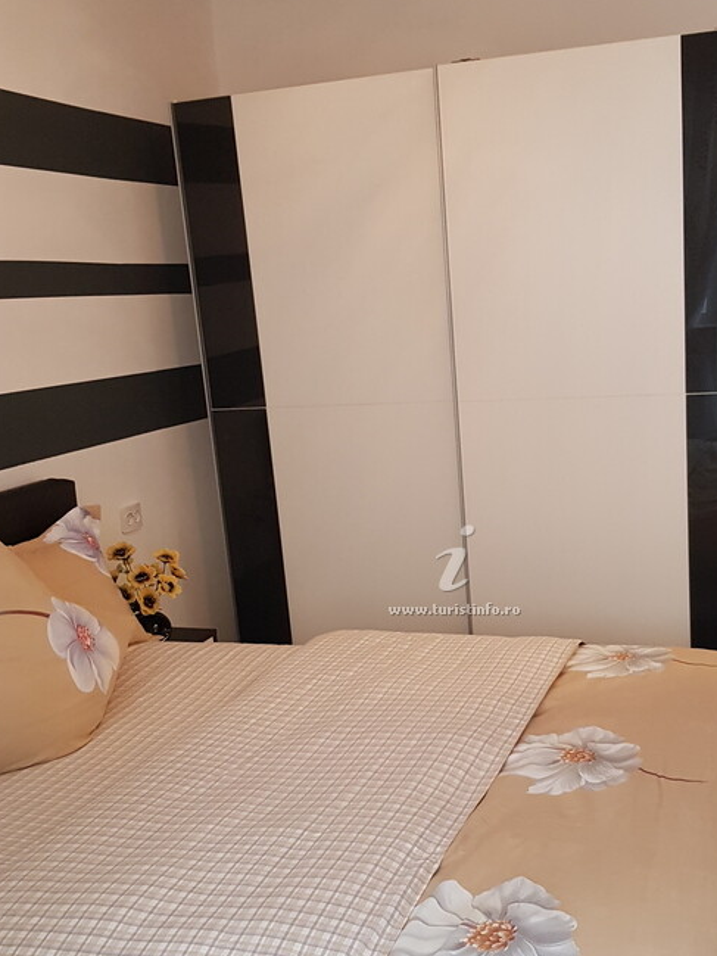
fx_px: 1132
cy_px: 544
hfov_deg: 35.0
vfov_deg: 45.6
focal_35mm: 41
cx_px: 430
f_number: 1.7
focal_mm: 4.2
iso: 200
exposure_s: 1/33
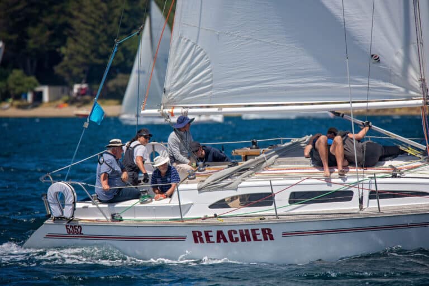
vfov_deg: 2.3
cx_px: 214
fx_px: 7149
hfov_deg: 3.4
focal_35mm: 600
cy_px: 143
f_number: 13
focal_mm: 600
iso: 250
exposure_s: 1/800
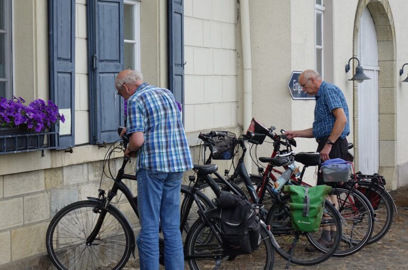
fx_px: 1029
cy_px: 135
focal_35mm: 91
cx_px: 204
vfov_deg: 14.9
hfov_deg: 22.4
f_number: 4
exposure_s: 1/200
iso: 100
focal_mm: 33.41
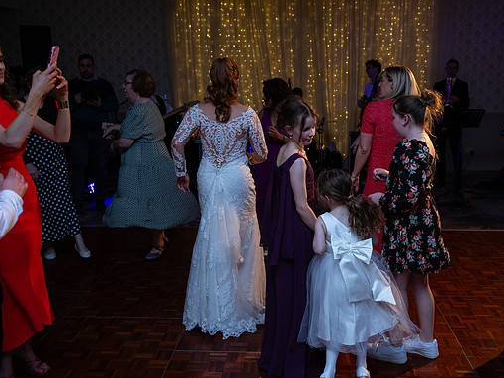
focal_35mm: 35
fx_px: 509
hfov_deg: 52.5
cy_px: 188
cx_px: 280
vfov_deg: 40.7
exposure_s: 1/160
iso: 1000
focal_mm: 32
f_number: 3.5
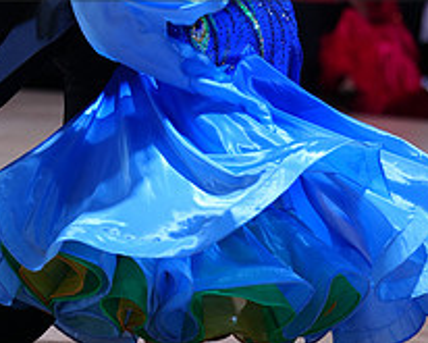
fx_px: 3181
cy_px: -67
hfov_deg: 7.7
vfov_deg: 6.1
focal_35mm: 251
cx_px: 161
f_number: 2.8
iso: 640
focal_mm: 95
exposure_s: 1/500
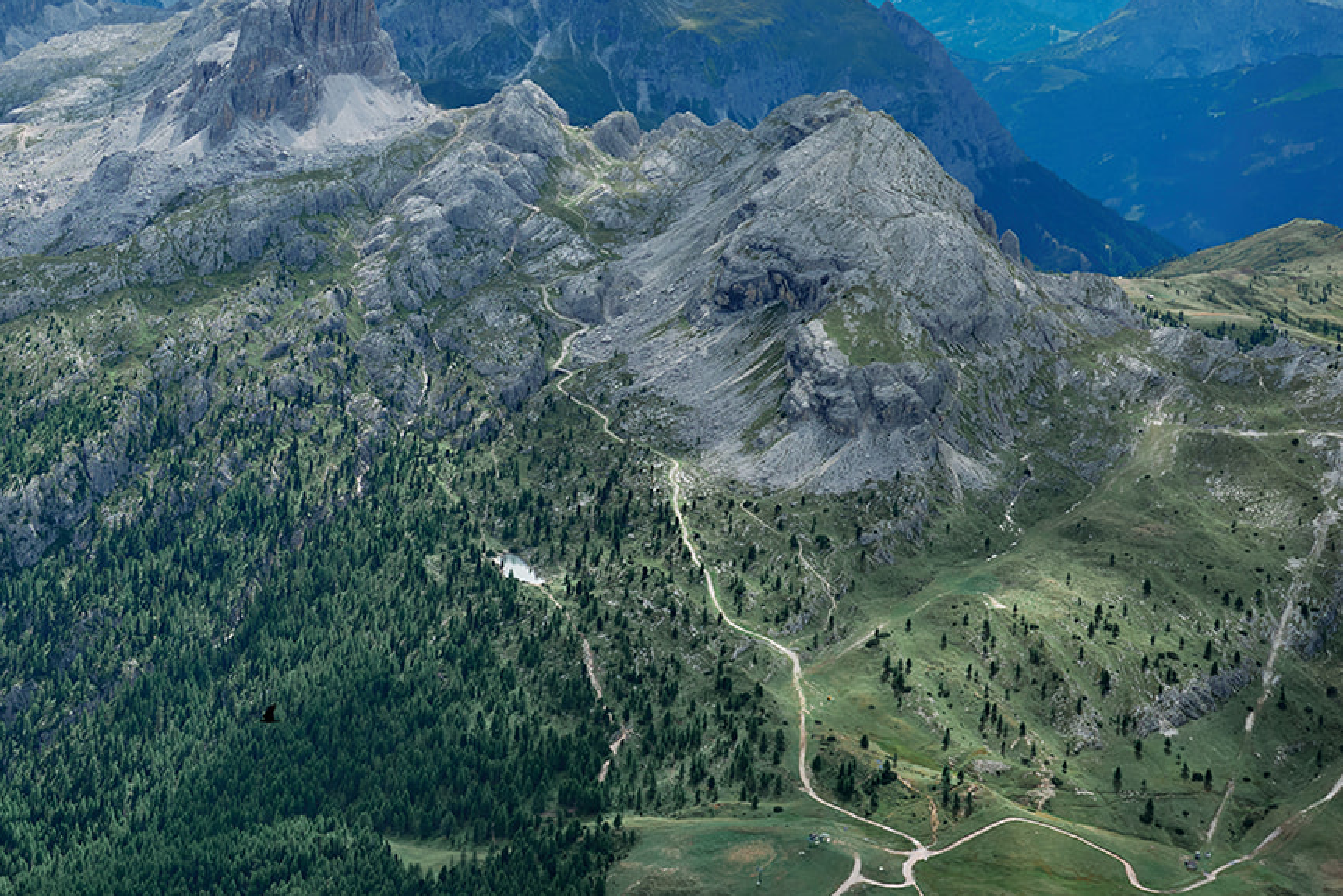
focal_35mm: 65
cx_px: 117
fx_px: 2425
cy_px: 437
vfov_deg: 20.9
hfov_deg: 29.6
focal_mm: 23
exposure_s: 1/2200
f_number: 3.2
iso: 125
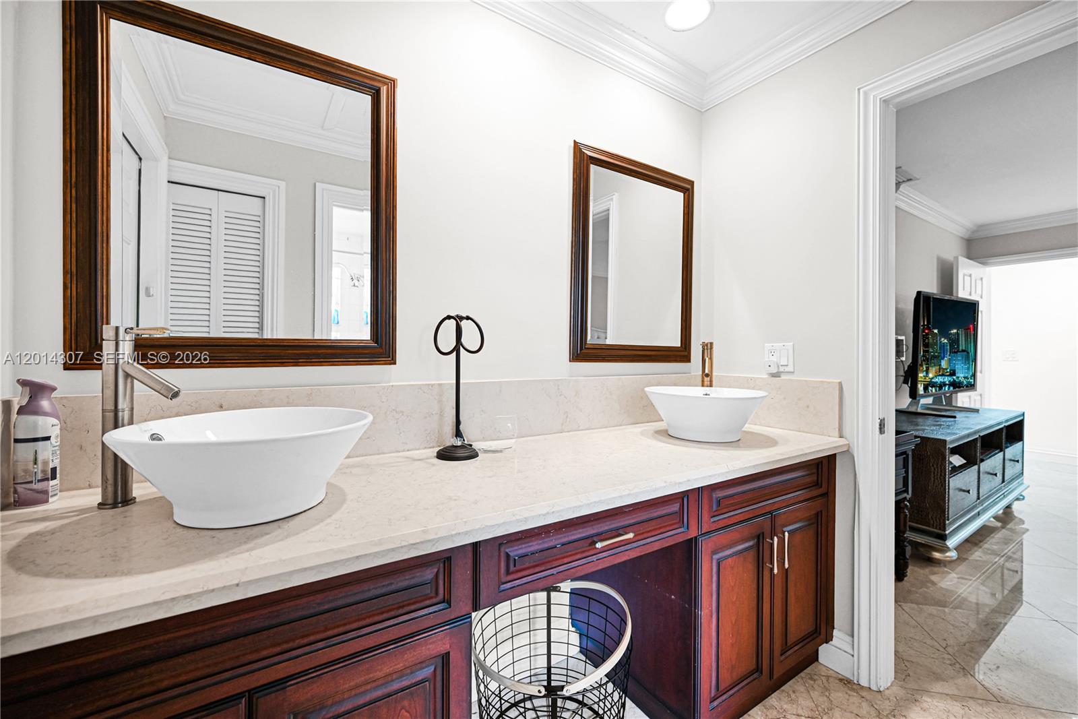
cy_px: 360
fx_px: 419
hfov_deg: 104.2
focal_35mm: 14
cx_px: 539
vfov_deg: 81.2
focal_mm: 14
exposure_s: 1/15
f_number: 4
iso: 160
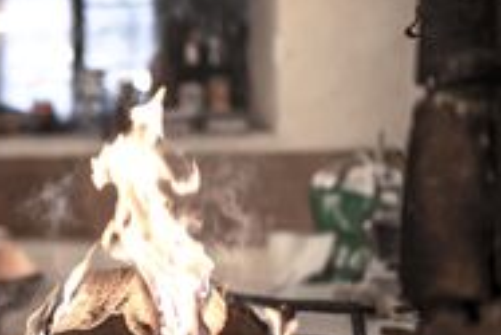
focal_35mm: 75
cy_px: 213
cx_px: -13
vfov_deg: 18.2
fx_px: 1045
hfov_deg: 25.5
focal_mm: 35
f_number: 1.4
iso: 1000
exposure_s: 1/125
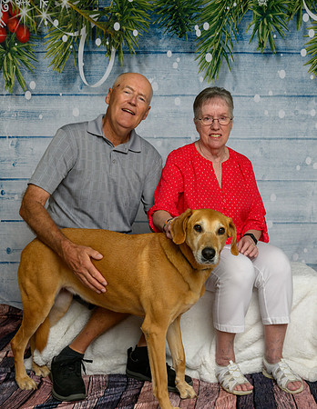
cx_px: 197
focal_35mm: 47
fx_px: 560
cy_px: 209
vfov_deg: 40.2
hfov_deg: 31.5
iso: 400
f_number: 10
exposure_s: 1/160
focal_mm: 32
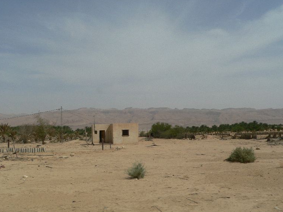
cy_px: 102
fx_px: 311
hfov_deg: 49.0
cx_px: 134
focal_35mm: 38
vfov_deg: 37.7
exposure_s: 1/1000
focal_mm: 6
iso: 80
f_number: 5.6
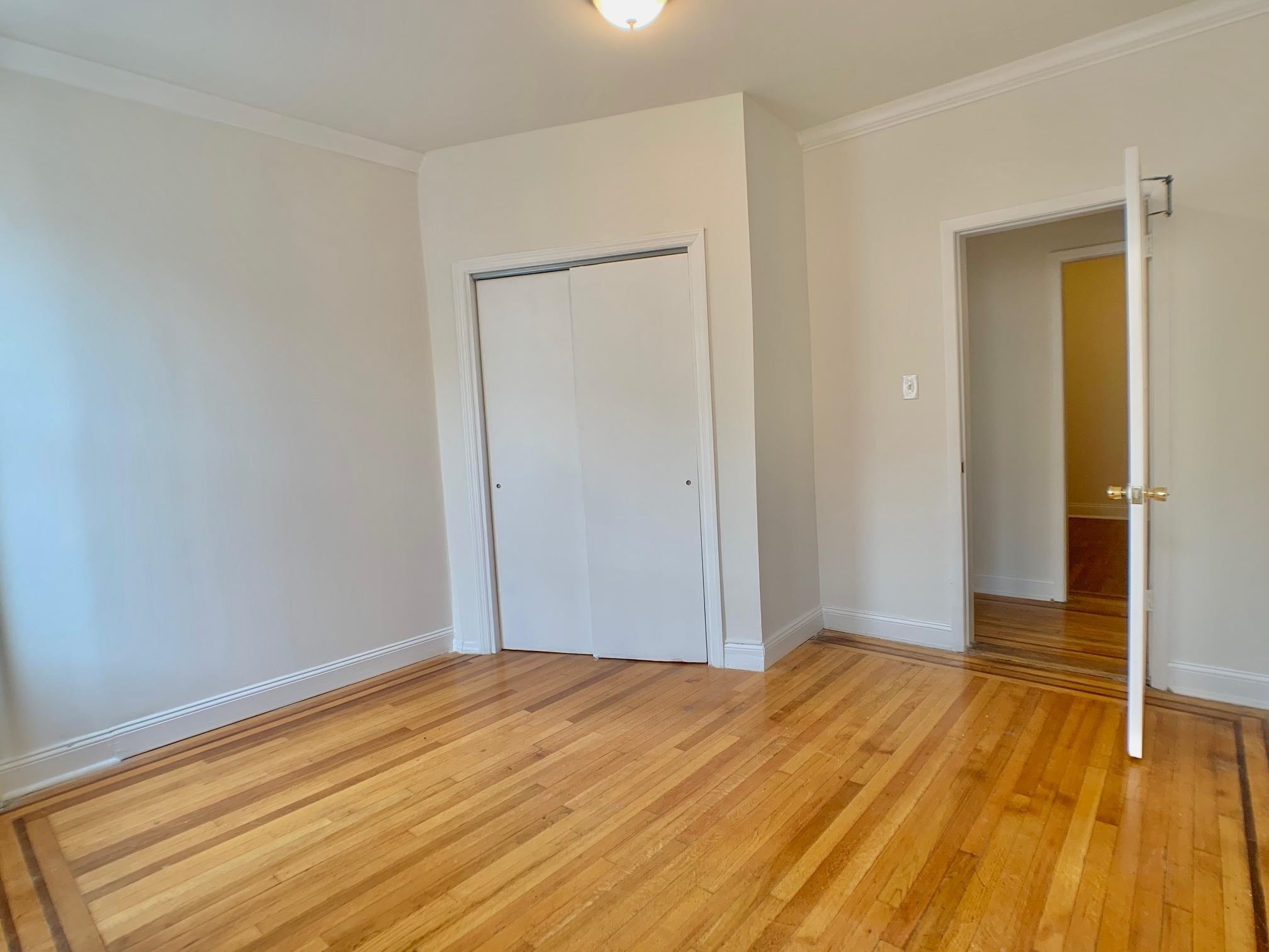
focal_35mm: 26
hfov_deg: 67.3
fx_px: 953
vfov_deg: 53.1
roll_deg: +3.4
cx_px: 634
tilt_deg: -4.1
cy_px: 476
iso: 50
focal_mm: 4.25
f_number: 1.8
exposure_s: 1/120
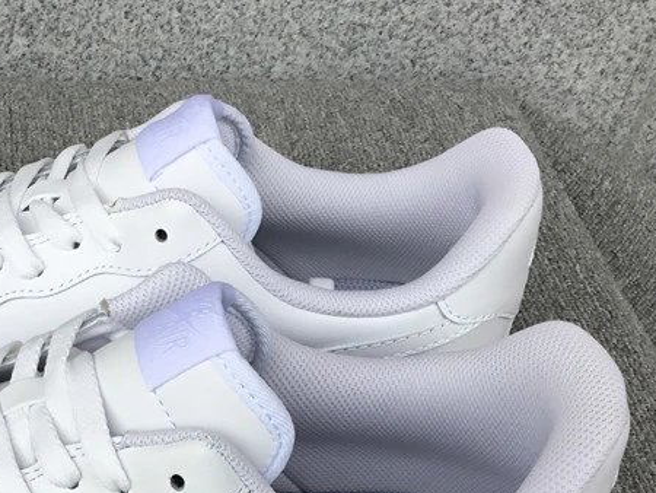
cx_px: 74
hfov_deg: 29.9
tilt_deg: -46.1
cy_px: 432
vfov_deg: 23.1
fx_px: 1176
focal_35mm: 62
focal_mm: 3.3
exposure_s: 1/100
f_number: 2.4
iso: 25
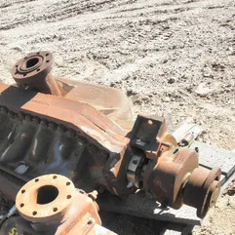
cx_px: 74
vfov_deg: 40.7
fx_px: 315
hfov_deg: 40.3
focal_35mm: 41
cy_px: 142
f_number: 3
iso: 64
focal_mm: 5
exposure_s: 1/320
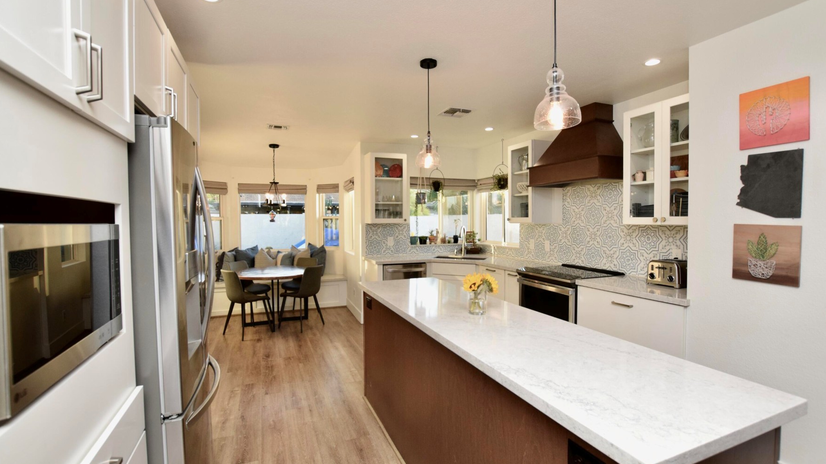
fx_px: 350
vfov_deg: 66.9
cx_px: 408
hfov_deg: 99.4
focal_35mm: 16
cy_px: 209
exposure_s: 1/125
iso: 800
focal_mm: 10
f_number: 5.6
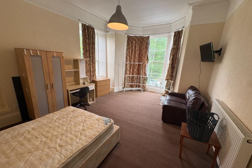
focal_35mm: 15
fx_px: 105
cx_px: 127
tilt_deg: -14.5
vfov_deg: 77.3
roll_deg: -3.2
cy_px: 89
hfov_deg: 100.4
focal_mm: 2.22
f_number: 2.2
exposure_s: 1/99
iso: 125
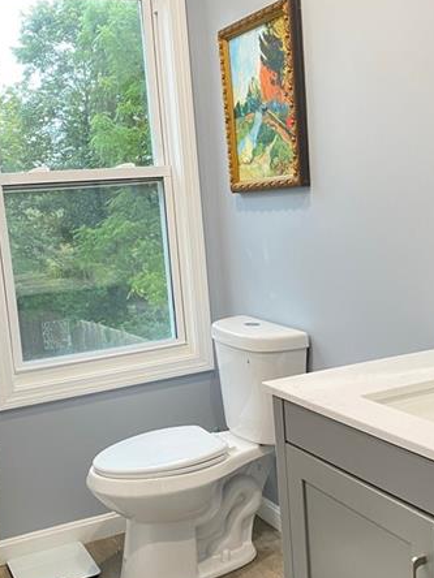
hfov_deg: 32.2
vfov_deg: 42.0
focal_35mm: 45
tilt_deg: -7.8
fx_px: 752
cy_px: 322
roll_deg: +4.2
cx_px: 220
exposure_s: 1/60
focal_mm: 4.25
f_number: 1.8
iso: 200
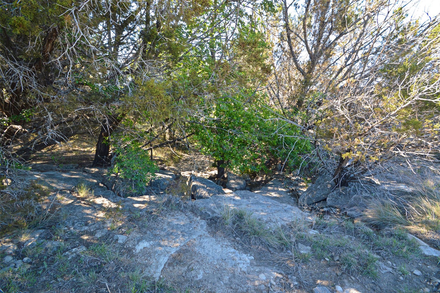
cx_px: 220
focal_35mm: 15
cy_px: 146
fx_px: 183
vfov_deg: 77.2
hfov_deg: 100.4
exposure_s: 1/25
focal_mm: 10
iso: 200
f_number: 7.1
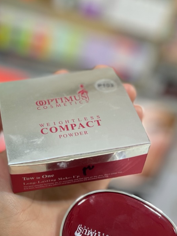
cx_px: 39
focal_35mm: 47
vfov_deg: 39.3
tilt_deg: -27.9
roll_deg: -15.5
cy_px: 178
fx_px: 320
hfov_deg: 30.2
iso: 100
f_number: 1.6
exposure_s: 1/50
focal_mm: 4.2
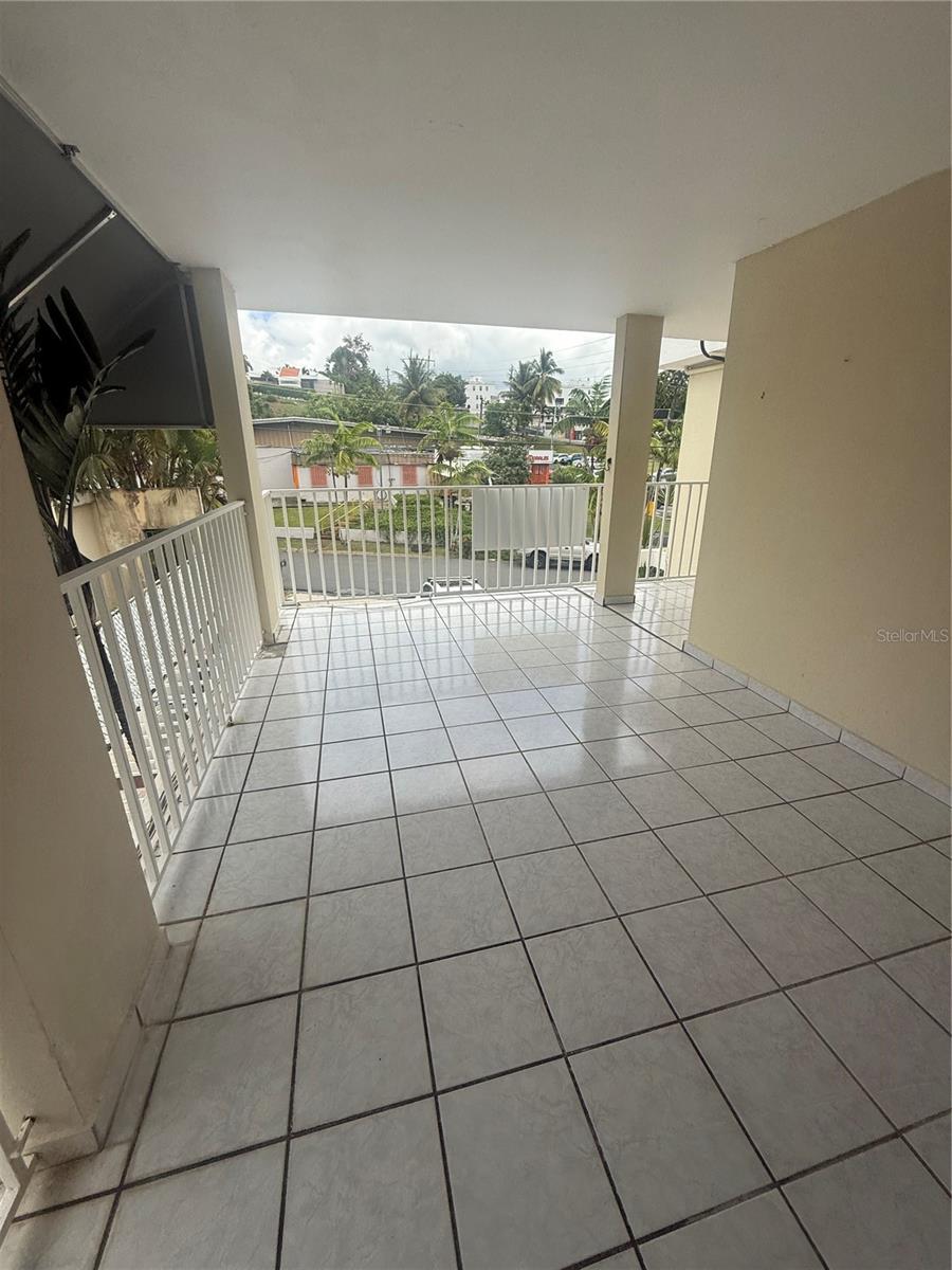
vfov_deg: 102.1
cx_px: 476
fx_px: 513
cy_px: 635
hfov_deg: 85.7
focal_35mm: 14
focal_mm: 2.22
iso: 50
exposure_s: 1/1464
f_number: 2.2
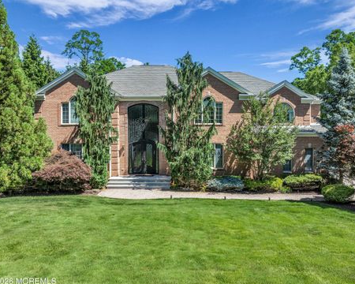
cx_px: 185
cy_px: 147
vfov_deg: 54.9
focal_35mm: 26
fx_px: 273
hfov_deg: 66.0
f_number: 2.8
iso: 100
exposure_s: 1/1000
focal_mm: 12.29
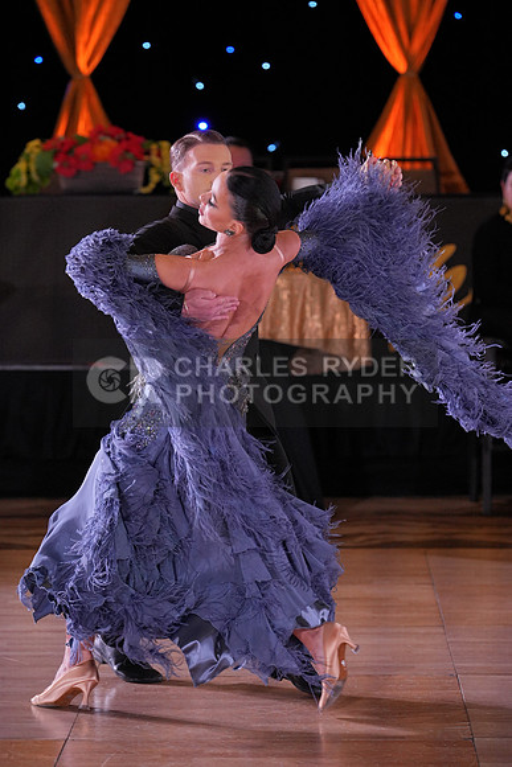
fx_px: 3198
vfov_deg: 13.7
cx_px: 256
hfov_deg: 9.2
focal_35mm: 150
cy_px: 384
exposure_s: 1/500
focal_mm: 150
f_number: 4
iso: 2000
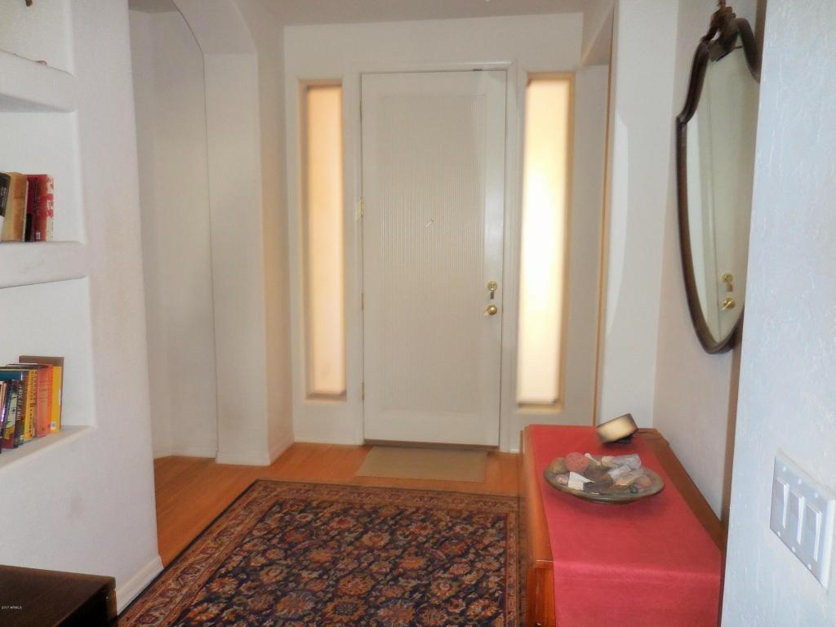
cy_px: 314
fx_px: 604
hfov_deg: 69.4
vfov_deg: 54.9
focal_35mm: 25
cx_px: 418
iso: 280
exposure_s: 1/25
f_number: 3.3
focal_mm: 4.5
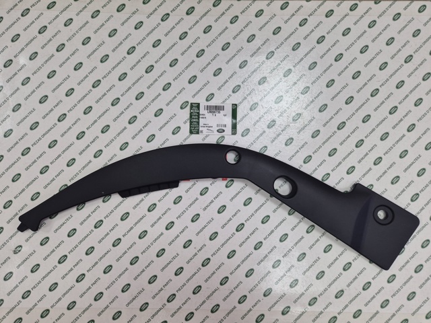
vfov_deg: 58.9
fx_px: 286
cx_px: 216
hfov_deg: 73.9
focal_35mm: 23
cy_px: 162
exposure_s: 1/182
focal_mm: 5.4
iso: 160
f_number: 1.8
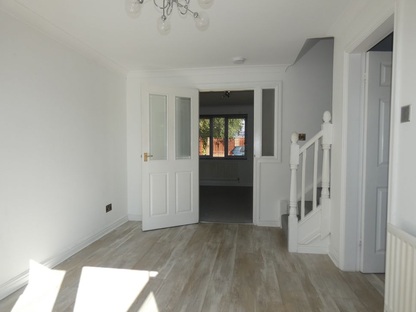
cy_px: 158
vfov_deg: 63.4
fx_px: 252
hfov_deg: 79.0
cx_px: 209
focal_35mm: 21
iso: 80
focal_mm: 3.6
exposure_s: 1/400
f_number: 2.8
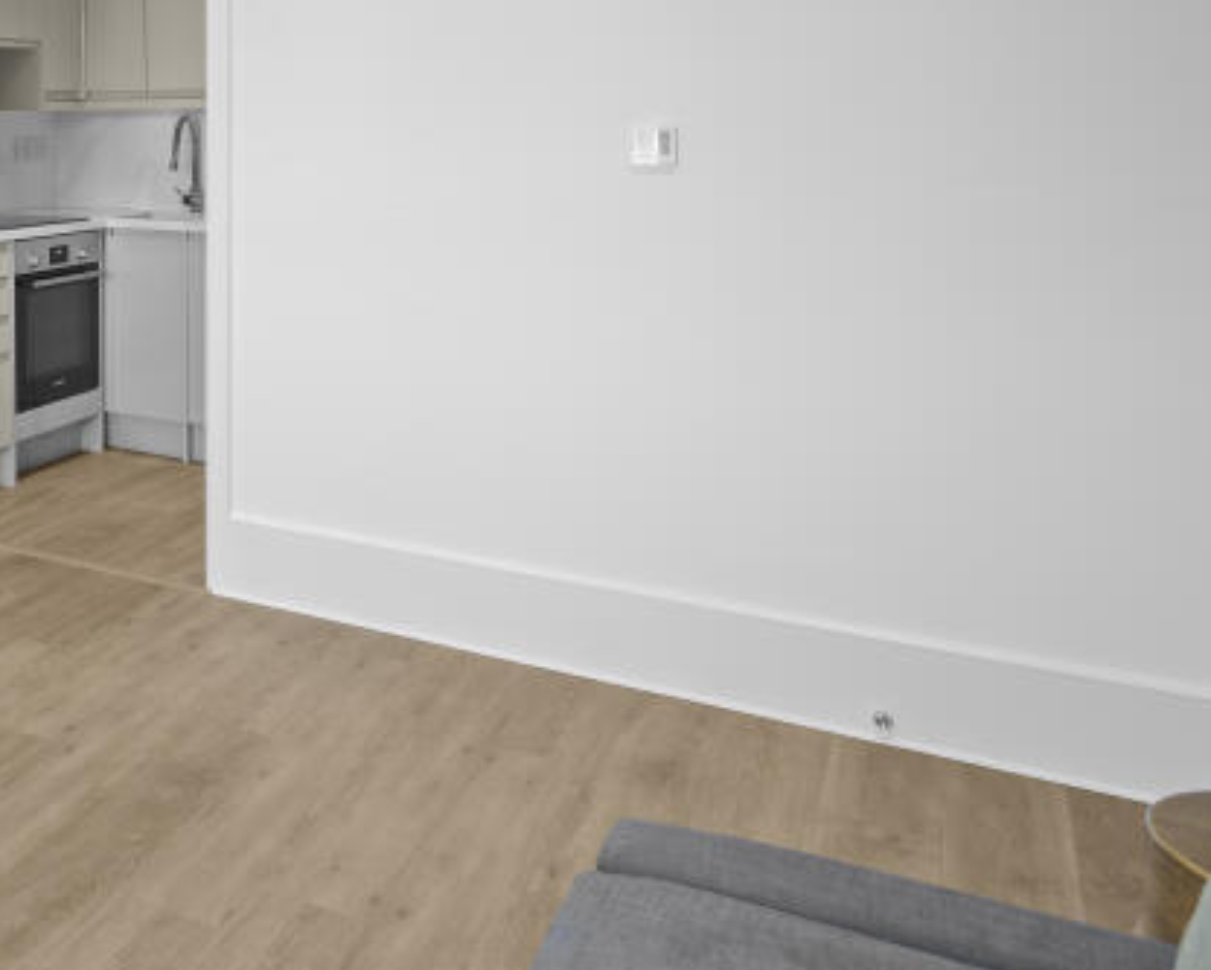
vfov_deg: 37.5
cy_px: 98
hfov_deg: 40.3
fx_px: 1326
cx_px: -102
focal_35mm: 37
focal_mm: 16
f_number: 7.1
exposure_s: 1/1.67
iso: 400
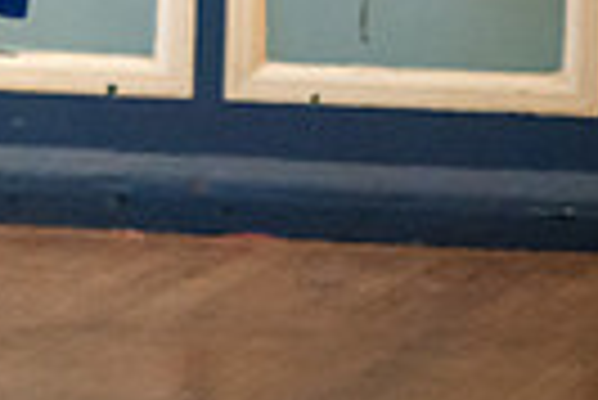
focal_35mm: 397
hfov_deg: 5.1
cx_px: -457
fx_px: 6602
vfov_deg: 3.4
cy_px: -399
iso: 6400
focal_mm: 84
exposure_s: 1/500
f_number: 2.8
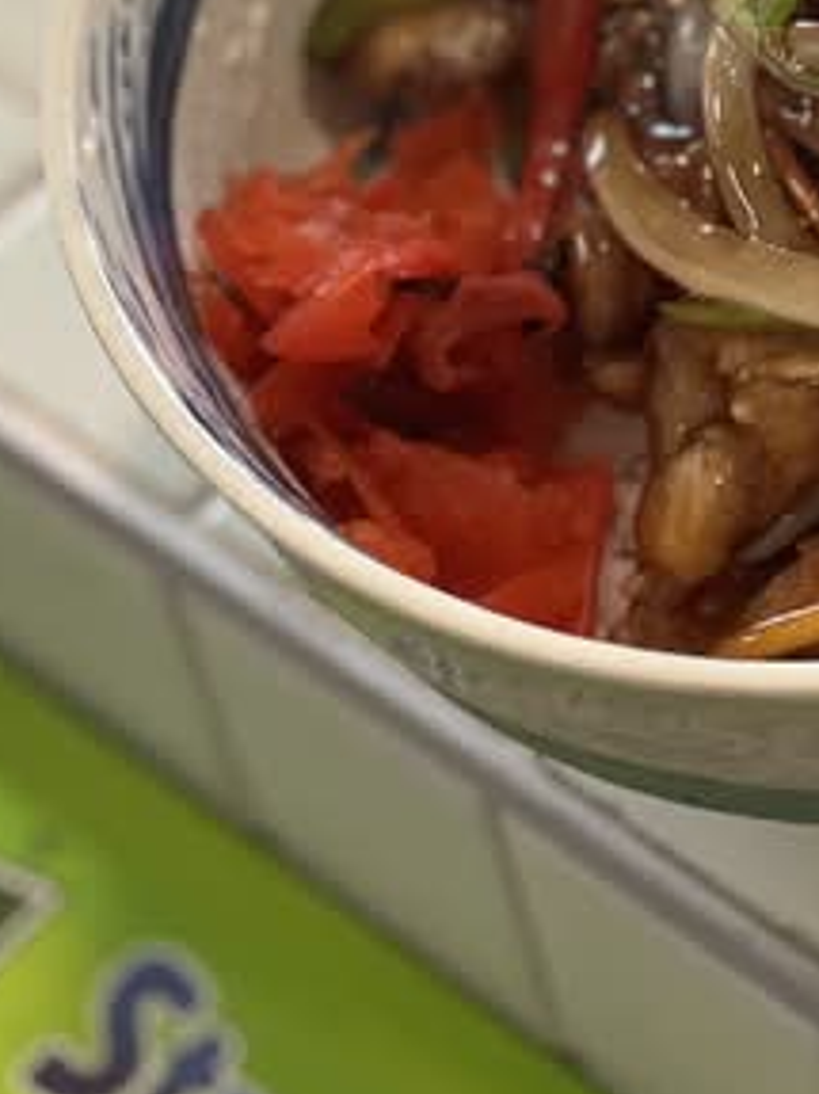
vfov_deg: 9.9
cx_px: 838
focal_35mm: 197
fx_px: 6219
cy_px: -101
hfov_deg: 7.5
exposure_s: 1/121
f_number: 2.8
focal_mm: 9
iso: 160
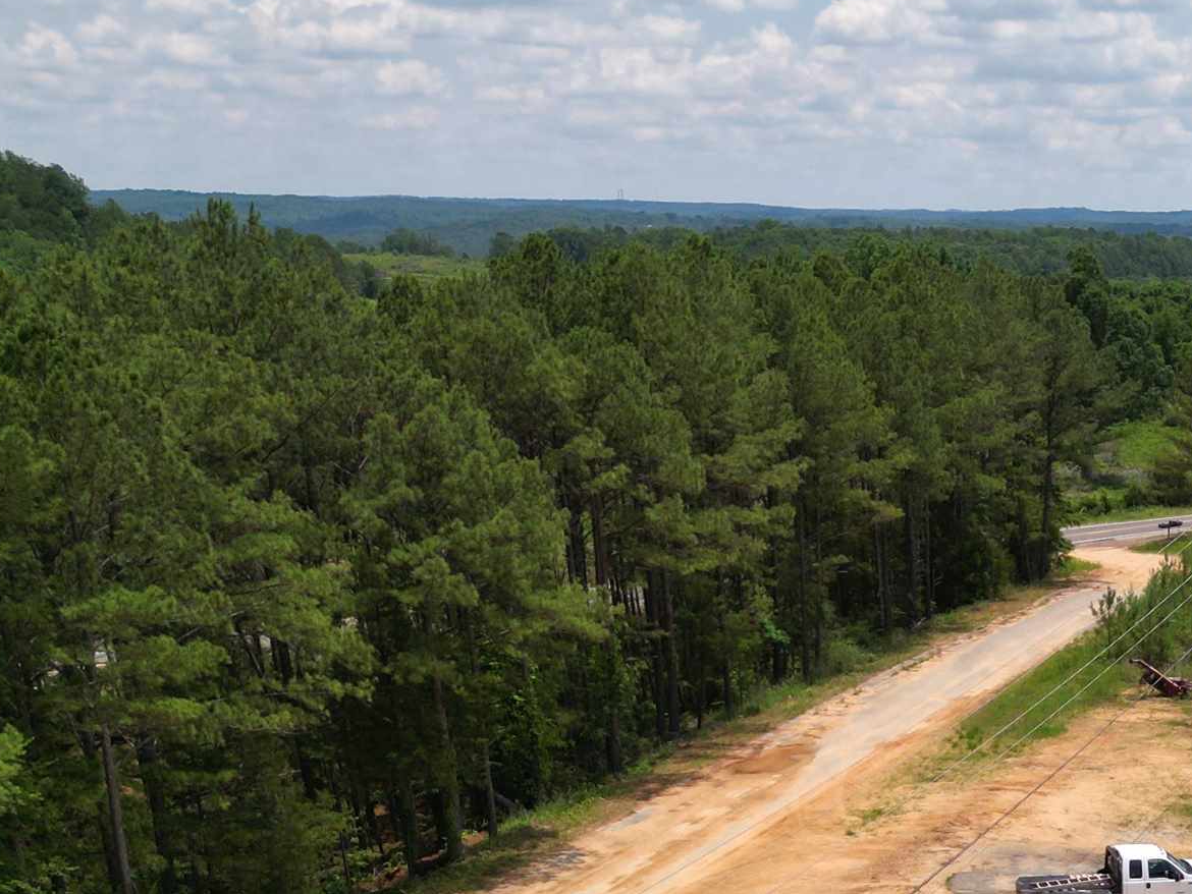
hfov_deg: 28.4
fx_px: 2170
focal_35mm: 63
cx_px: 1255
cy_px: 1157
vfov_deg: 21.2
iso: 110
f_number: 1.7
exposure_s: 1/1600
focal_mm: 6.72
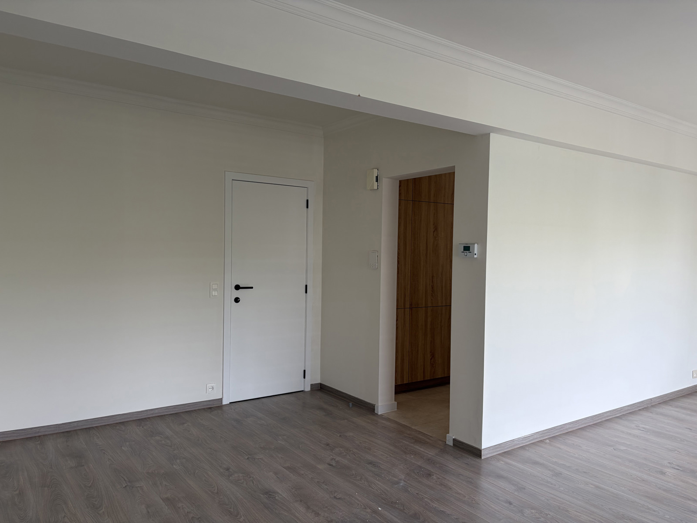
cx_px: 348
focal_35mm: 26
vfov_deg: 53.1
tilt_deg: -1.0
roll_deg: -0.8
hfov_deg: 67.3
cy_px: 262
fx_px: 524
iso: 32
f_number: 1.6
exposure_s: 1/122
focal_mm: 5.96
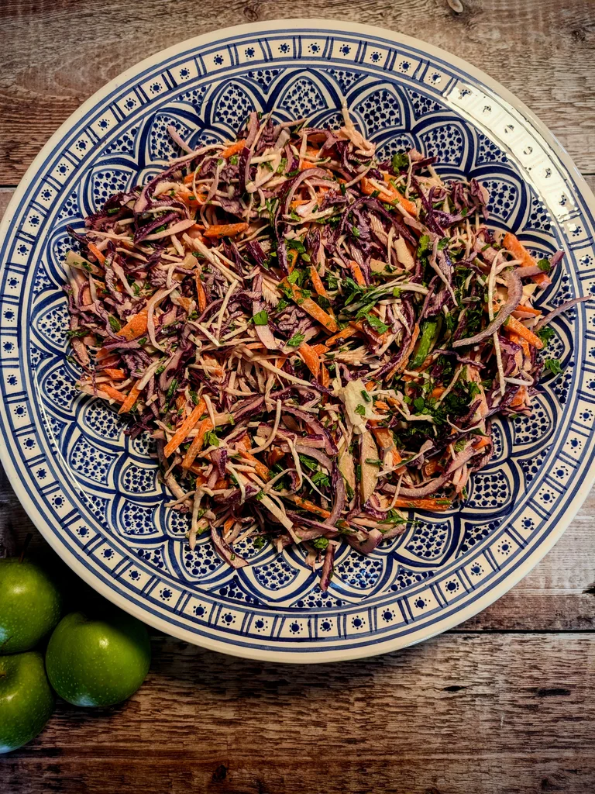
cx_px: 298
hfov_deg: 56.8
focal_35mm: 24
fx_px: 550
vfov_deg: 71.6
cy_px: 397
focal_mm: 6.9
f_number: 1.68
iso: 158
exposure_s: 1/112
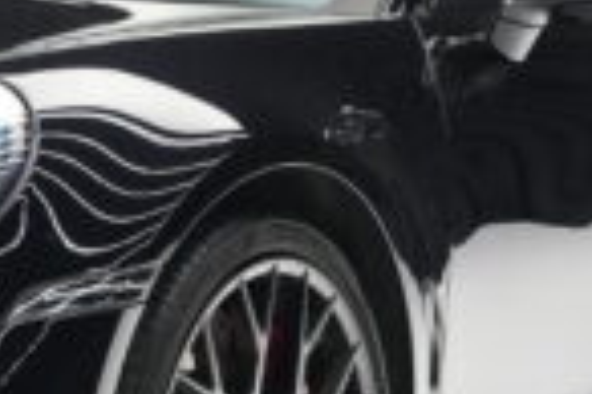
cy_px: 81
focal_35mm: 184
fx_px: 3022
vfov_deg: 7.4
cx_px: -150
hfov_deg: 11.0
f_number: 4
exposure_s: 1/40
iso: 3200
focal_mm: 35
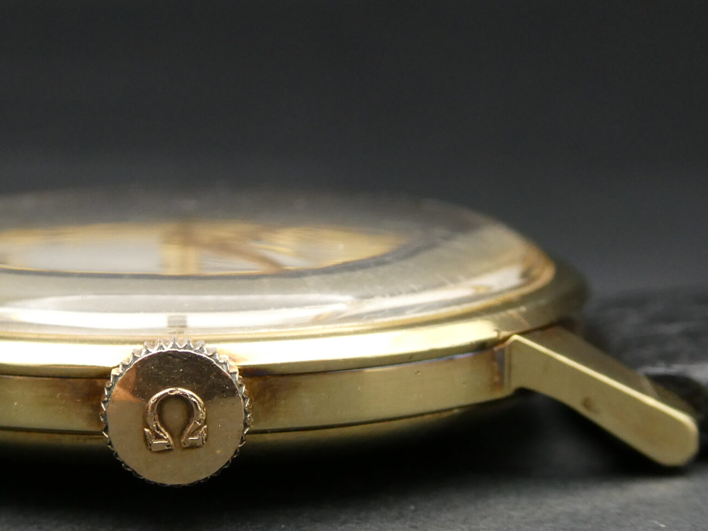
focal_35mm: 113
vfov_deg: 13.1
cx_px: 178
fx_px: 2311
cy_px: 328
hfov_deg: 17.3
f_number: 4.2
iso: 200
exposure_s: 1/80
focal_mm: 10.3
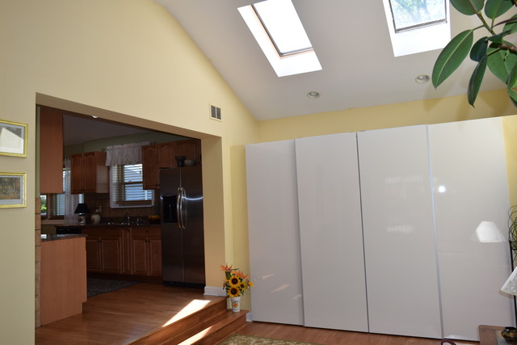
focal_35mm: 27
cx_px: 258
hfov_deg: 67.4
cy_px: 172
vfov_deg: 48.0
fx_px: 388
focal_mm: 18
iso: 250
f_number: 5.6
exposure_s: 1/125
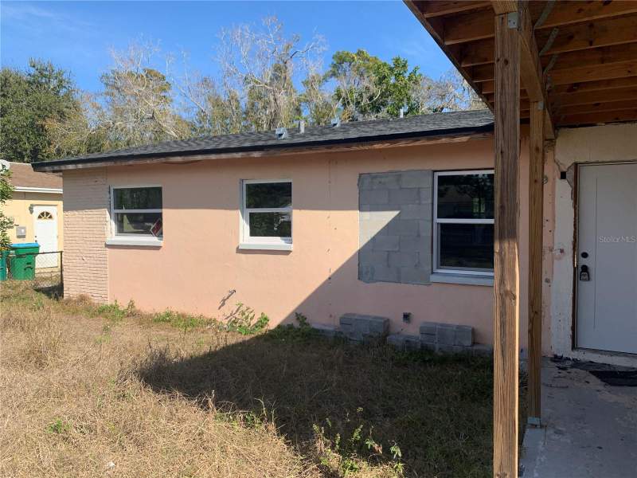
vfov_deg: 53.1
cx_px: 318
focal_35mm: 26
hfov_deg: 67.3
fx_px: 478
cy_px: 239
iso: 25
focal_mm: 4.25
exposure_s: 1/1689
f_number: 1.8
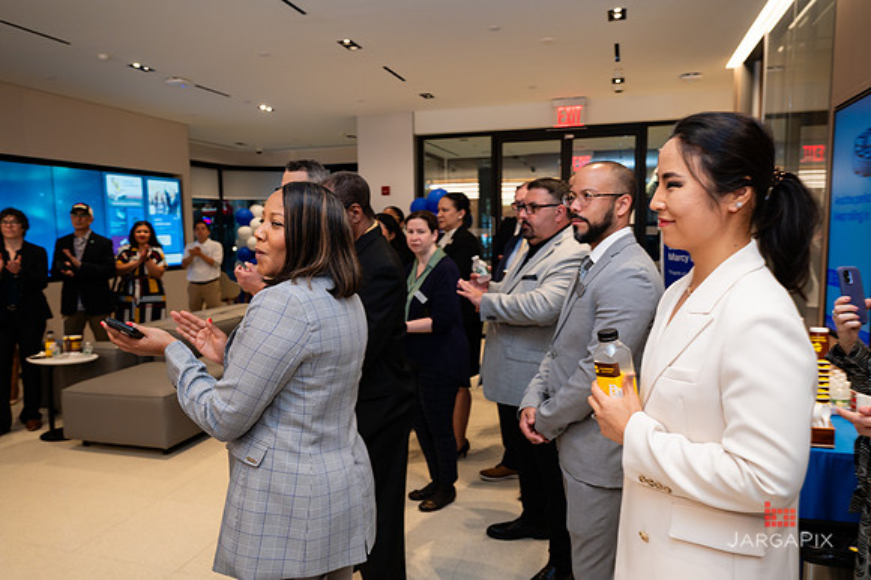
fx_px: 609
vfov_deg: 50.9
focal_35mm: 25
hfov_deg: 71.1
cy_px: 290
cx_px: 436
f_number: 4
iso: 400
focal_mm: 24
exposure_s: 1/160
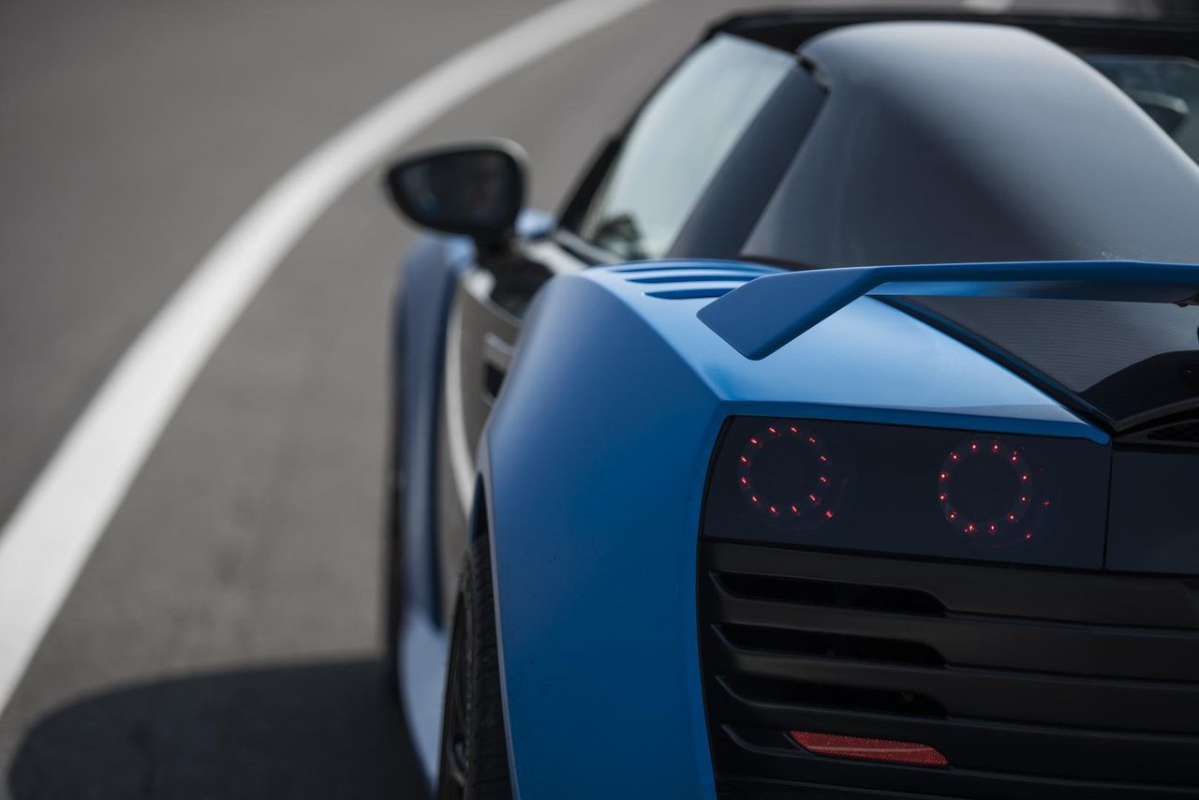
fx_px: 4164
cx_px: 600
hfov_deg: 16.4
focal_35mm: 125
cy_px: 400
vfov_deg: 11.0
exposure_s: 1/2000
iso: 100
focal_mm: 125
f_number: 2.8
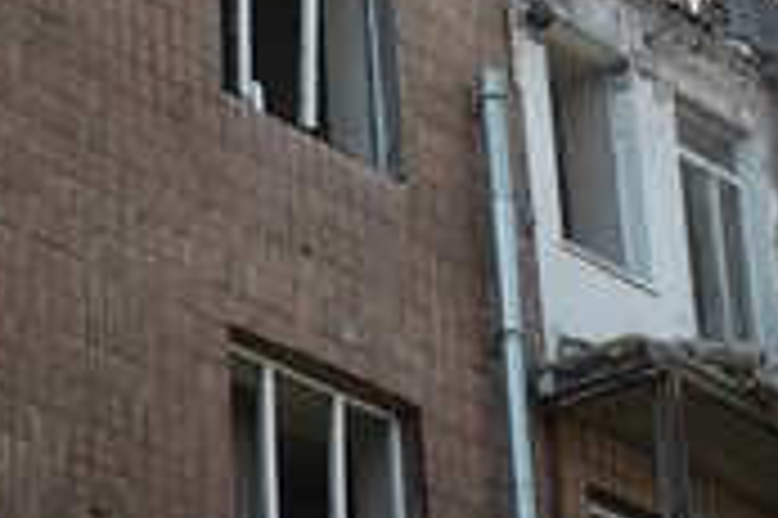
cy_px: -41
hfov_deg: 12.0
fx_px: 3692
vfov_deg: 8.0
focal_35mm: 171
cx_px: 400
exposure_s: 1/5000
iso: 200
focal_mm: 74
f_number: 2.8
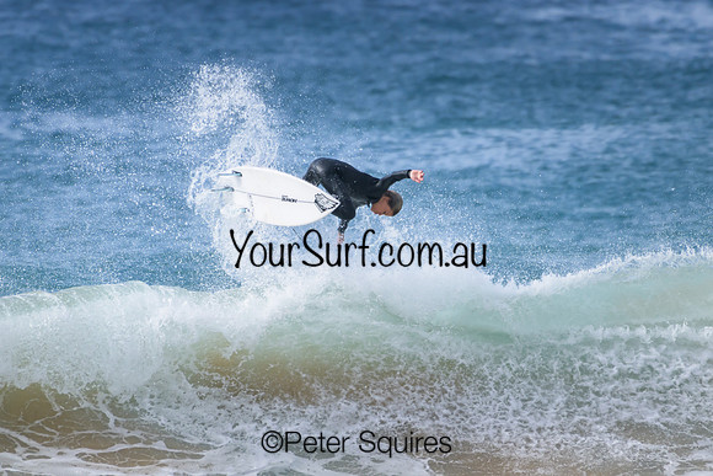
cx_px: 356
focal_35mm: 900
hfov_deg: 2.3
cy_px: 238
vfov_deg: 1.5
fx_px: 17828
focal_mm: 900
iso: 900
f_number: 11
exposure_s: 1/2000
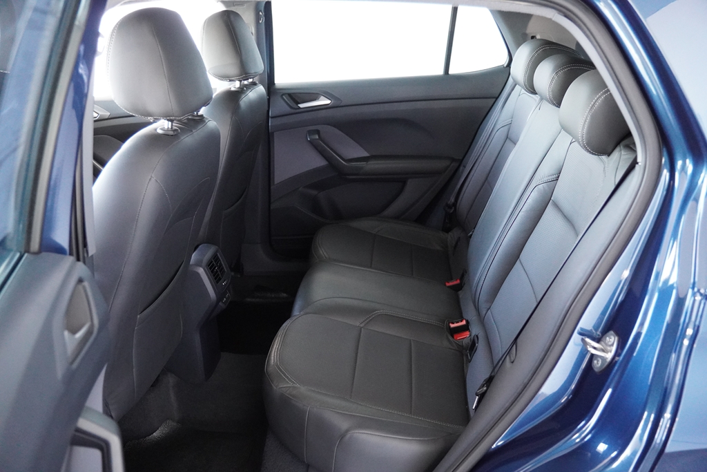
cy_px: 236
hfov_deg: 59.5
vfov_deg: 41.7
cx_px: 354
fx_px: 619
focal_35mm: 32
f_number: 2.8
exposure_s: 1/160
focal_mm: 21
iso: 4000
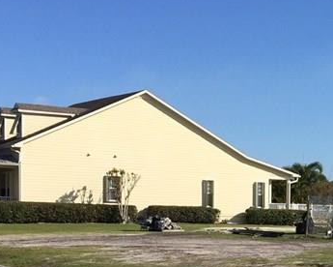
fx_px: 828
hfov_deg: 21.4
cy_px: 250
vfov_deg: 17.9
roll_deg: -2.3
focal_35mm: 84
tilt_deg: -2.3
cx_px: 381
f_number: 2.2
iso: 32
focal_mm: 4.15
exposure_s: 1/2475
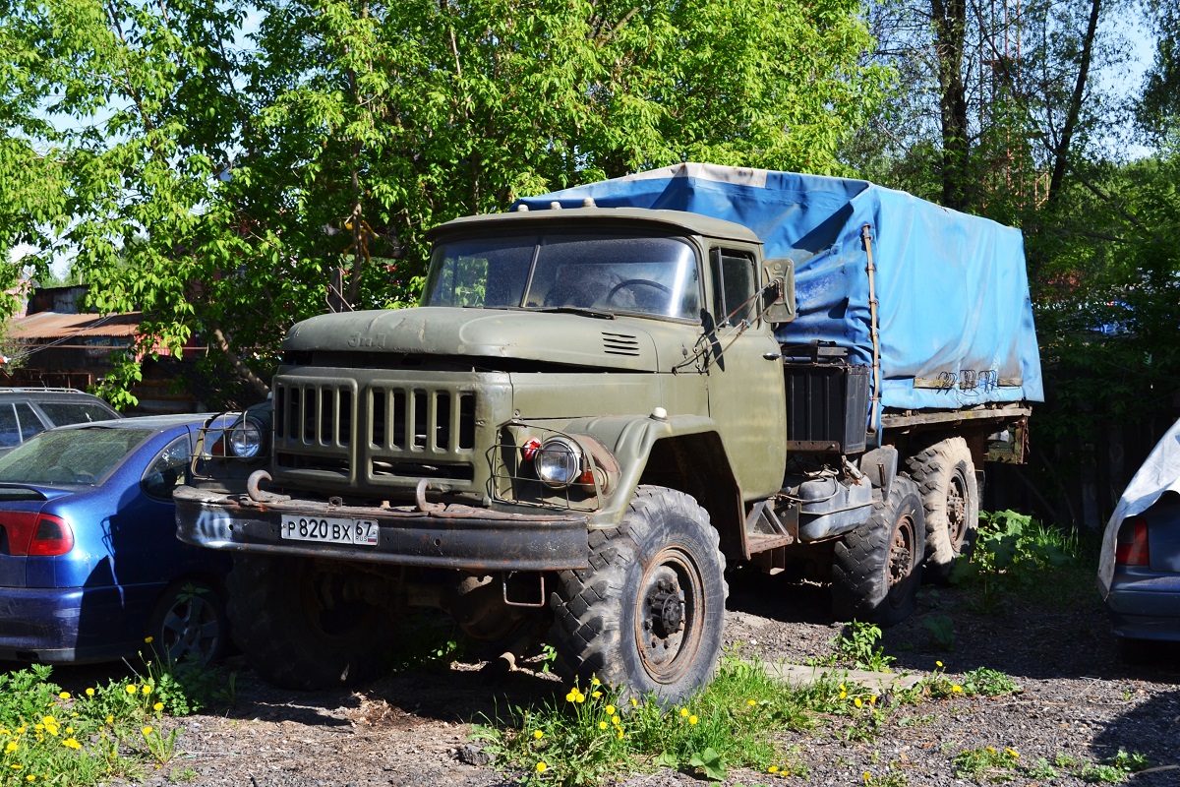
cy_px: 394
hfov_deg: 45.0
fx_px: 1426
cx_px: 590
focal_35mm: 44
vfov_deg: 30.8
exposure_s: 1/160
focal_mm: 29
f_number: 6.3
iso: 100
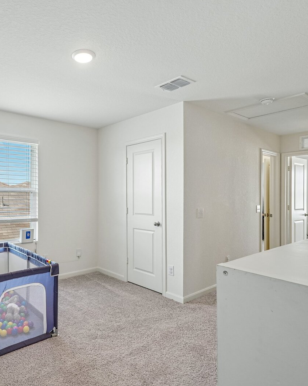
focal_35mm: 24
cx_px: 81
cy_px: 195
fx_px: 270
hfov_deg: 56.7
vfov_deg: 70.9
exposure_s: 1/30
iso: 400
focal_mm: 16.5
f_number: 8
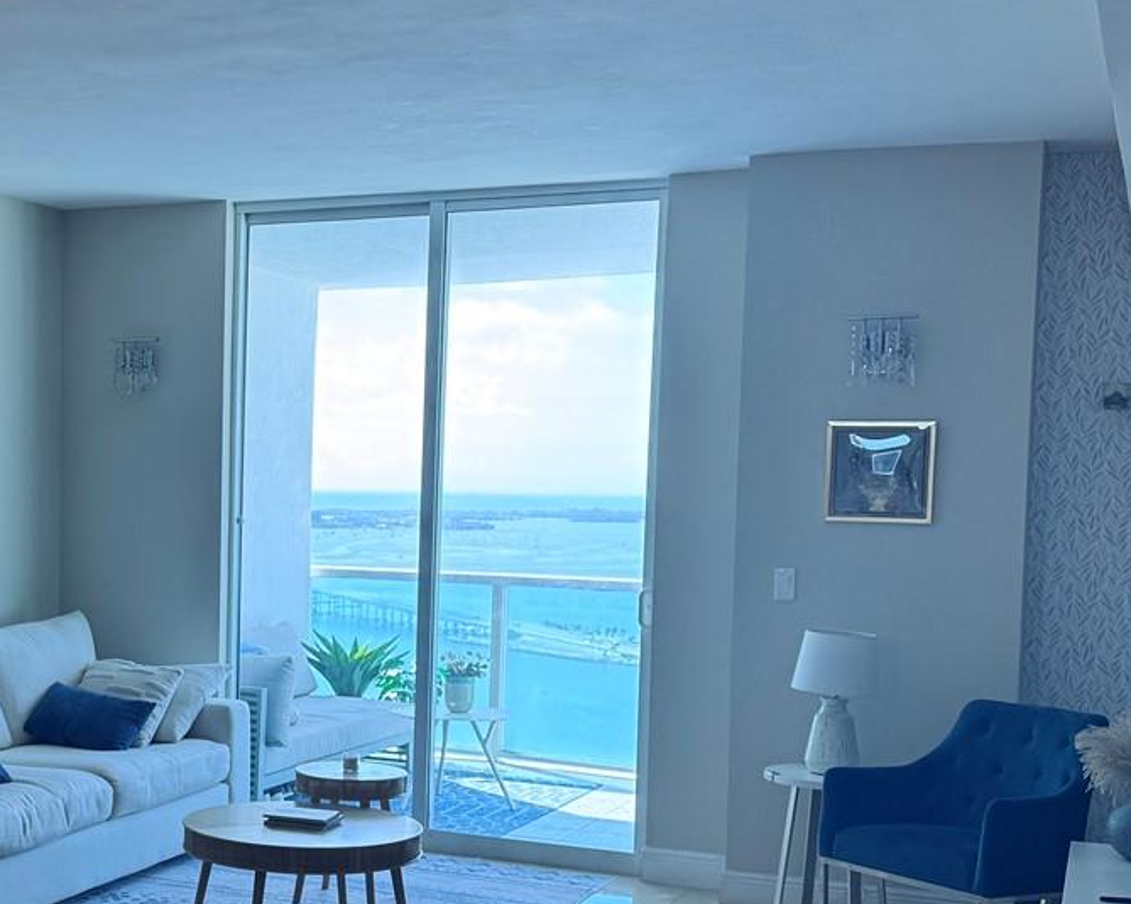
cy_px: 605
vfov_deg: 27.0
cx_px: 159
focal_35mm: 56
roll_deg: -1.0
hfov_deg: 32.3
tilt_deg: -4.4
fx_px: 1874
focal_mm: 6.76
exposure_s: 1/197
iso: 64
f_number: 1.78
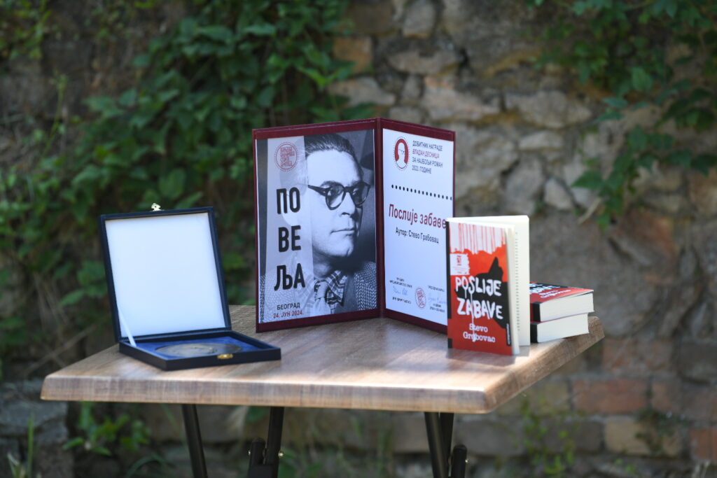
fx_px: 3984
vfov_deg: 6.9
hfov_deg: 10.3
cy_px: 239
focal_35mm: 200
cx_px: 358
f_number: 4
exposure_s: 1/500
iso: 200
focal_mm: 200
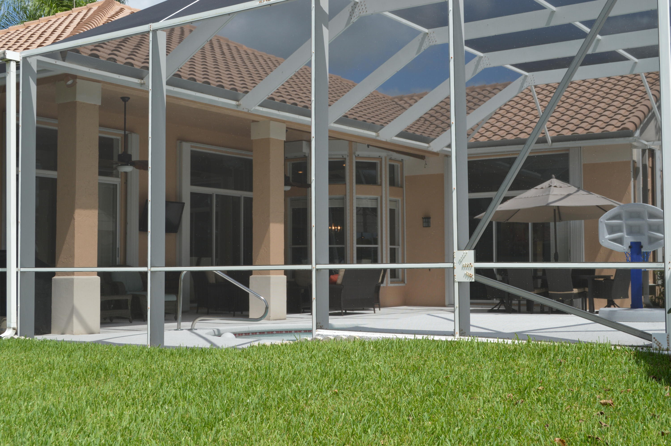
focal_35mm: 48
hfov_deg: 41.1
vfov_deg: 28.0
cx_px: 336
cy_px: 223
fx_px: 894
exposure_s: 1/250
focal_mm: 32
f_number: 8
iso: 100
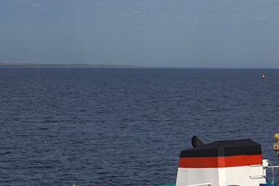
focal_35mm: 124
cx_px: 470
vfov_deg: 10.8
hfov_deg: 14.8
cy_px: 237
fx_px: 961
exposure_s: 1/4000
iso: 320
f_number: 7.1
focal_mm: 30
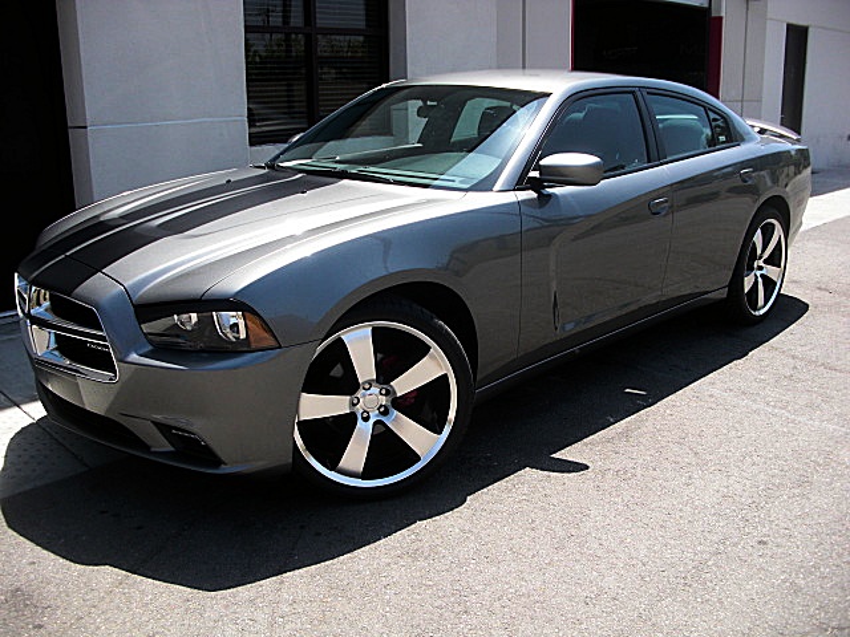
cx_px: 425
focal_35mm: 36
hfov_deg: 51.4
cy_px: 318
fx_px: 884
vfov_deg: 39.7
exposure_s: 1/500
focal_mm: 6.3
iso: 50
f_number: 2.8
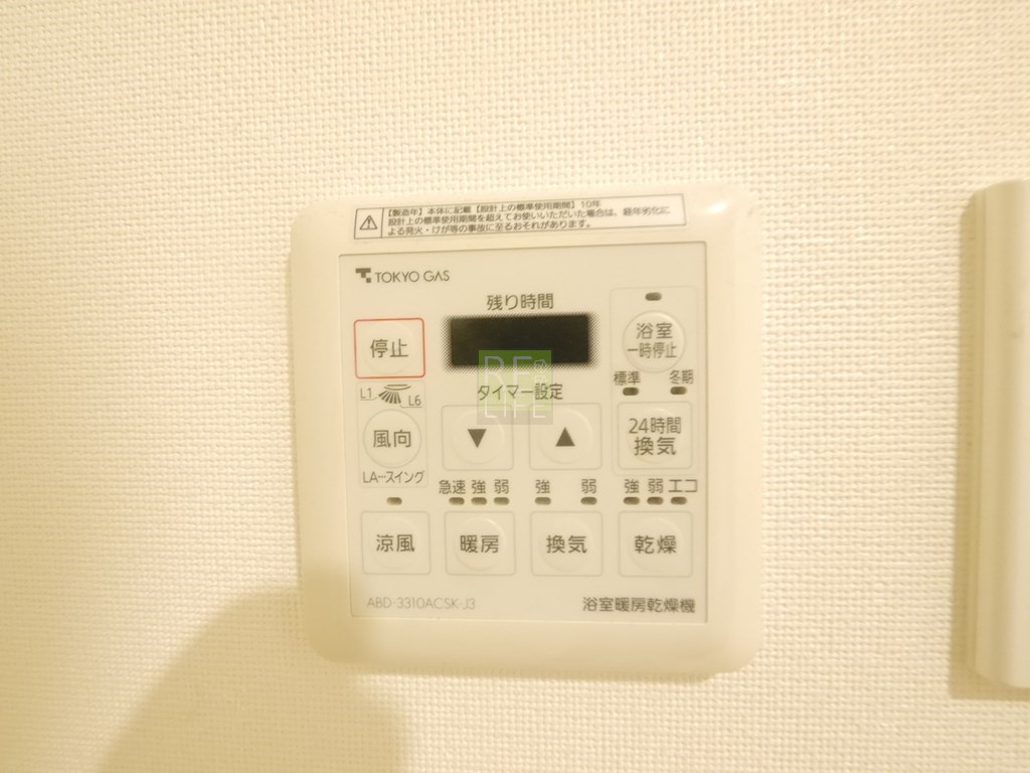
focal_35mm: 14
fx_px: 417
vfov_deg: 85.7
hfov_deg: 102.1
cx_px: 515
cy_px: 386
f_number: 7.1
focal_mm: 7
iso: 3200
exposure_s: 1/10
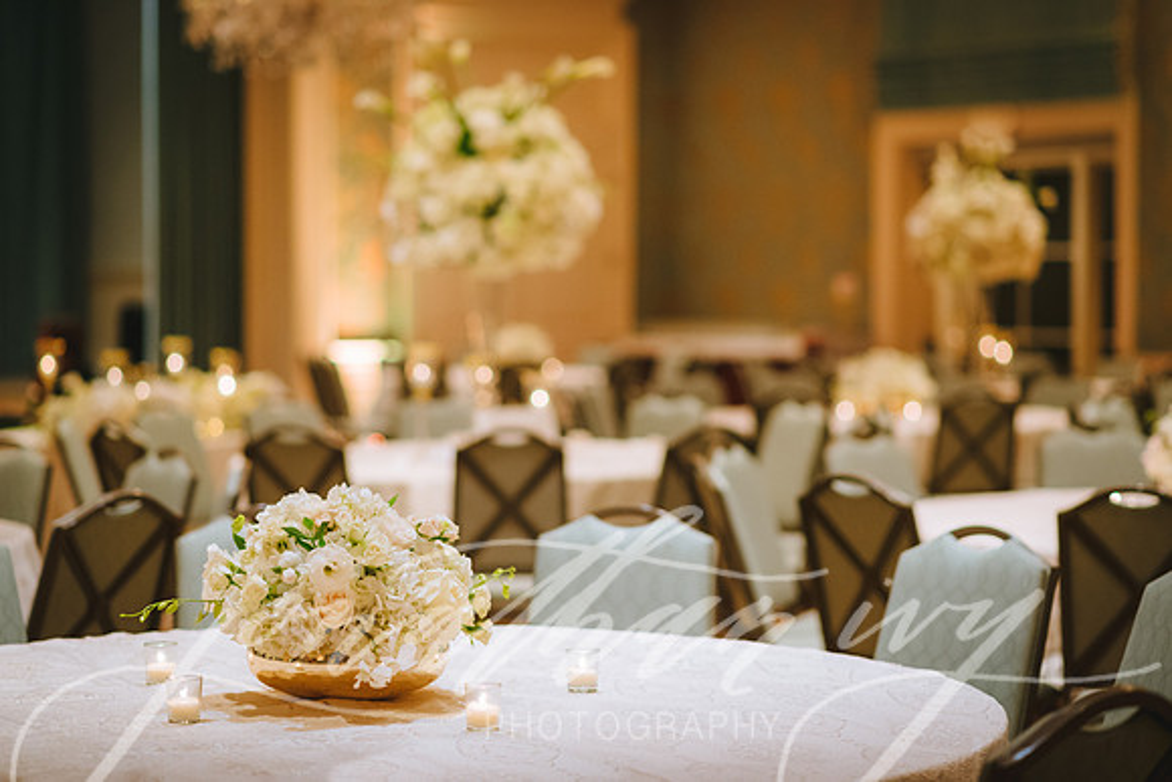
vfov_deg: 16.1
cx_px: 586
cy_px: 391
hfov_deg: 23.9
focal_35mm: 85
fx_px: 2768
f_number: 2.2
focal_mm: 85
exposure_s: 1/125
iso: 1600
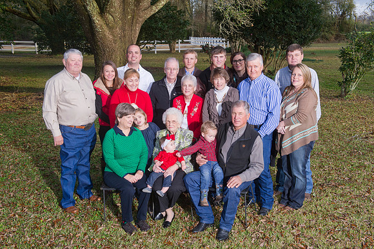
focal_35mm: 42
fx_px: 436
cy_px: 124
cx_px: 187
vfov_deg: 31.9
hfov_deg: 46.4
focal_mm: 42
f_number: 10
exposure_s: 1/200
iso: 1000
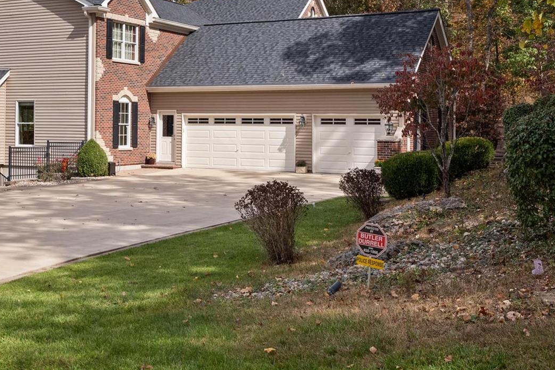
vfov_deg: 24.5
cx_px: 179
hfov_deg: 35.8
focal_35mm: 55
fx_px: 848
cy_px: 125
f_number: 7.1
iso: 400
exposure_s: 1/640
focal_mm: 18
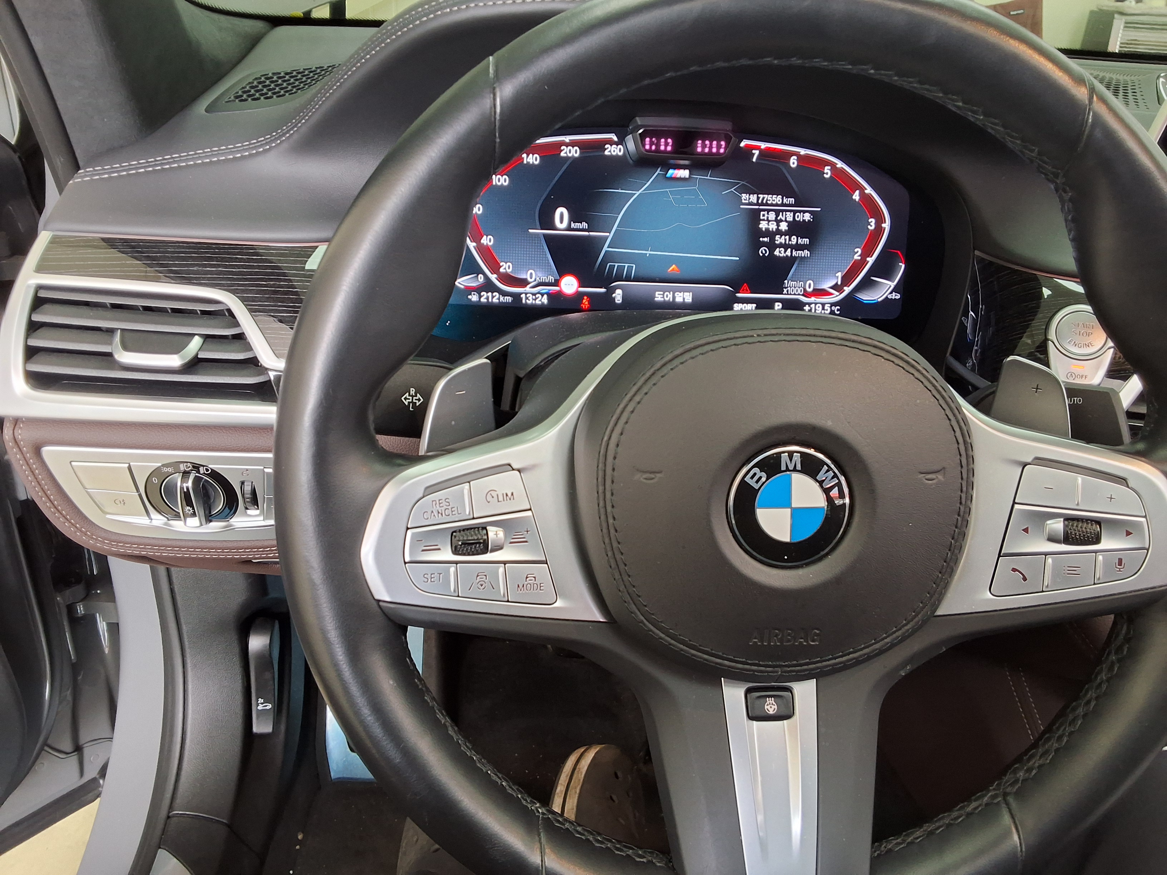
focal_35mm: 28
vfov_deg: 49.7
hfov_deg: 63.4
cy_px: 438
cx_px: 584
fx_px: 944
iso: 100
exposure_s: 1/40
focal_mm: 2.91
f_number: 1.9
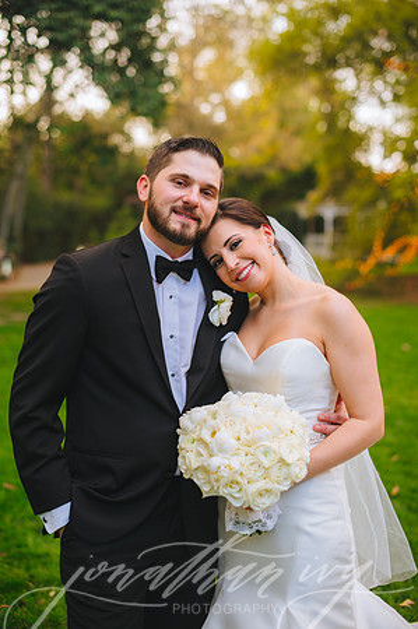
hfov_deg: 26.9
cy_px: 314
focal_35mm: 50
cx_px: 209
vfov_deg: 39.6
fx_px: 873
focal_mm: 50
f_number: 2
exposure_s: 1/250
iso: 400
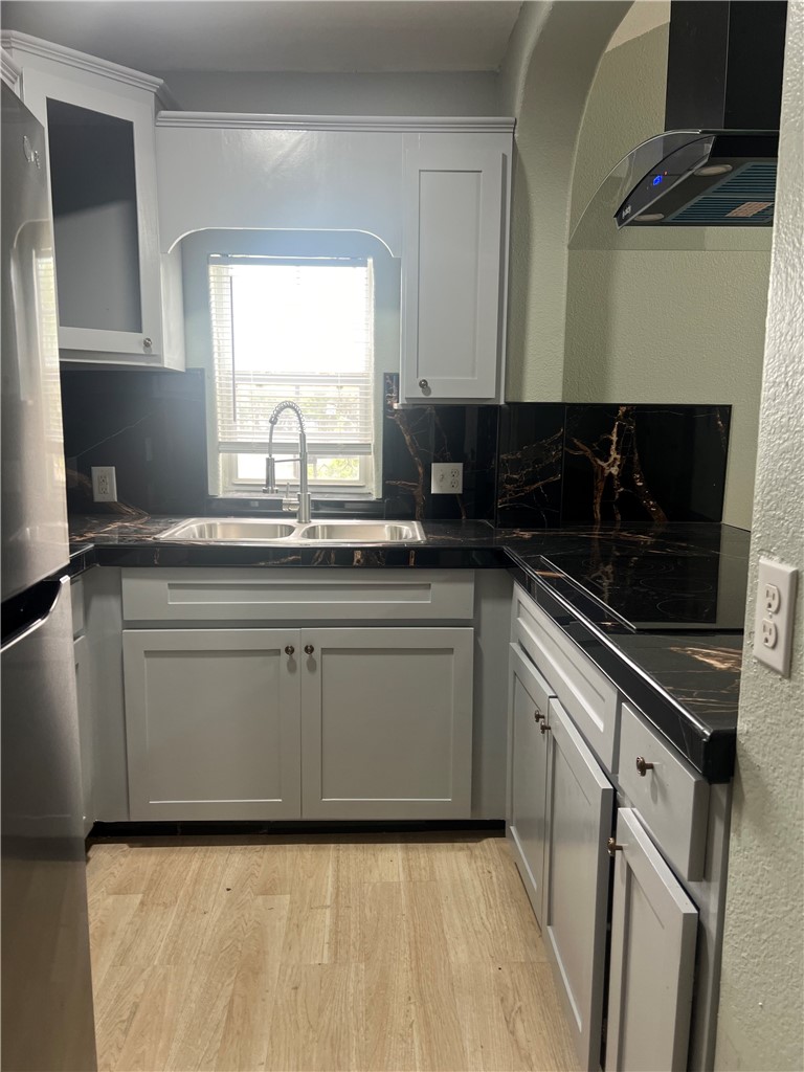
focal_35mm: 26
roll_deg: -0.7
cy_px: 536
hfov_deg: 53.1
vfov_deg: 67.3
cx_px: 402
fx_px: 805
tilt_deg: -7.7
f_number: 1.5
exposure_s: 1/60
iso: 64
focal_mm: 5.7
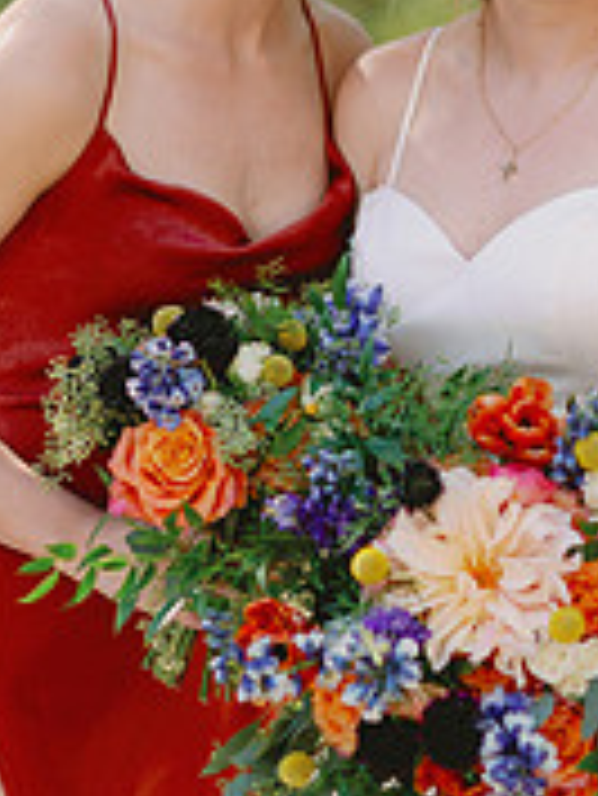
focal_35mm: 207
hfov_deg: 7.2
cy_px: 319
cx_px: 542
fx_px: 4762
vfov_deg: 9.6
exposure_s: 1/640
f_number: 2.2
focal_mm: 85
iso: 100
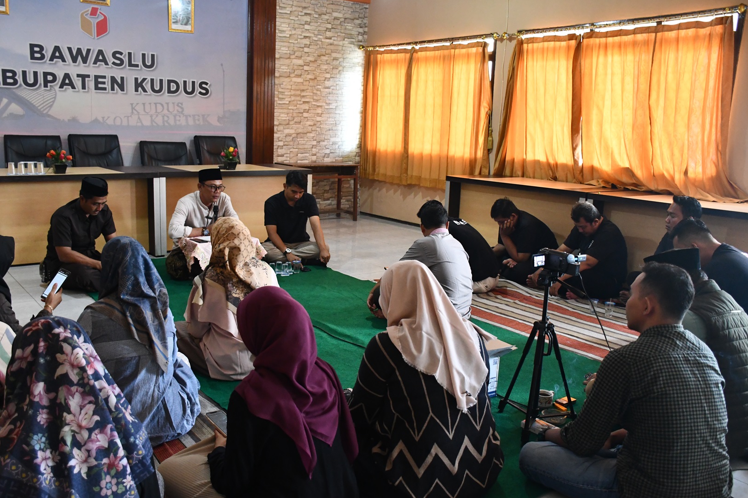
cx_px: 362
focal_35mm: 31
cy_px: 255
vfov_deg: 42.3
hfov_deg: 60.3
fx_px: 644
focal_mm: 20
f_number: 3.5
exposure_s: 1/100
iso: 3200
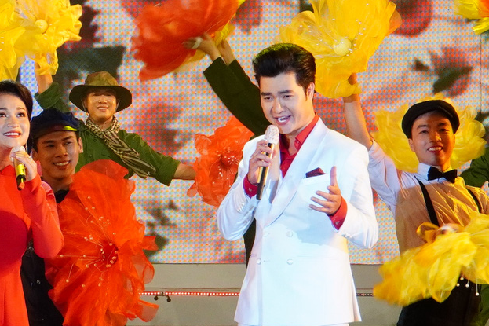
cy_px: -57
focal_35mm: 364
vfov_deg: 3.8
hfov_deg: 5.6
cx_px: -21
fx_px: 4943
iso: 1000
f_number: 9
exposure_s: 1/125
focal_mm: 59
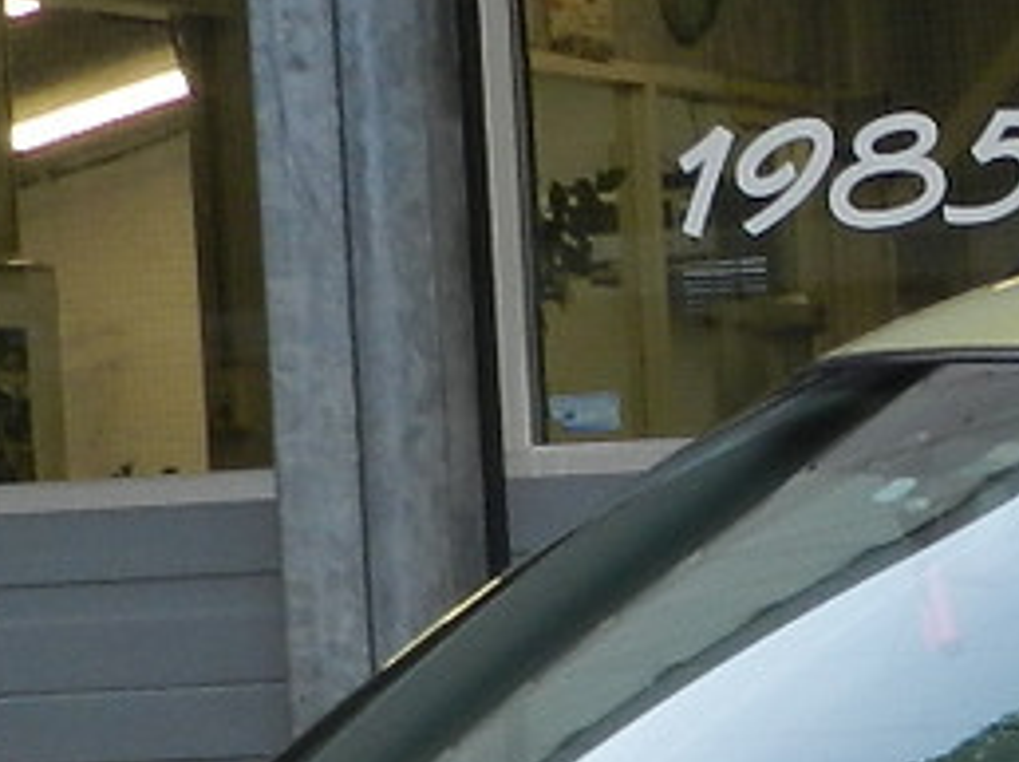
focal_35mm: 257
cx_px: 1398
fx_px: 7558
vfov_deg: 5.7
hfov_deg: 7.6
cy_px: 1331
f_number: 4.2
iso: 160
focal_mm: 8.1
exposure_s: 1/80
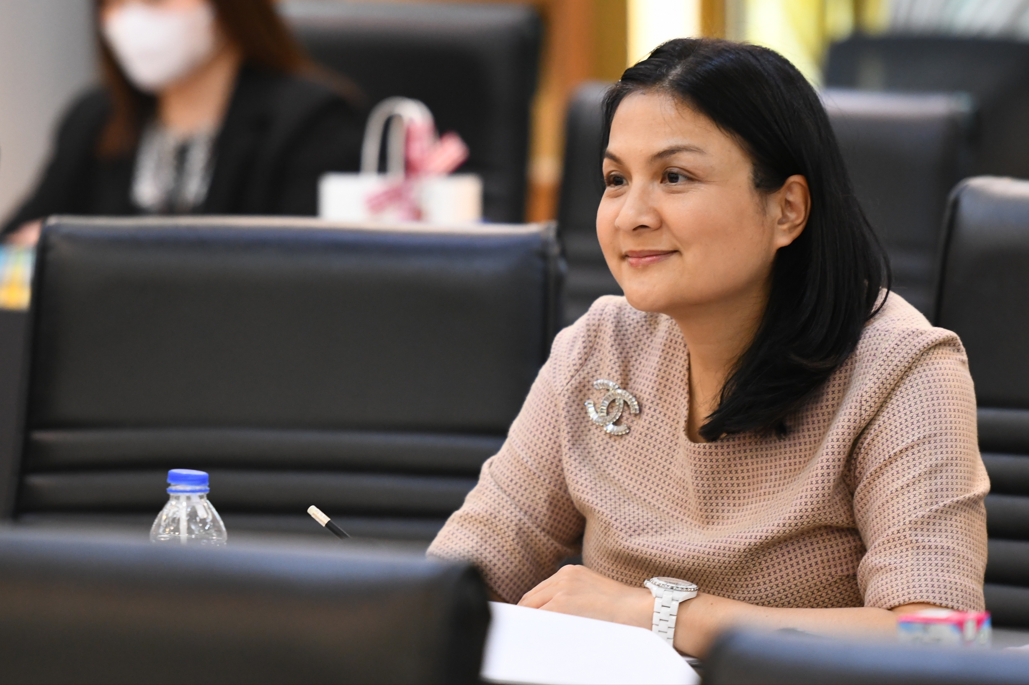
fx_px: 7485
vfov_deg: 5.2
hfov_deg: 7.9
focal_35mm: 262
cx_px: 514
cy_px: 342
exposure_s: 1/125
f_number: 2.8
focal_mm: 175
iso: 1600
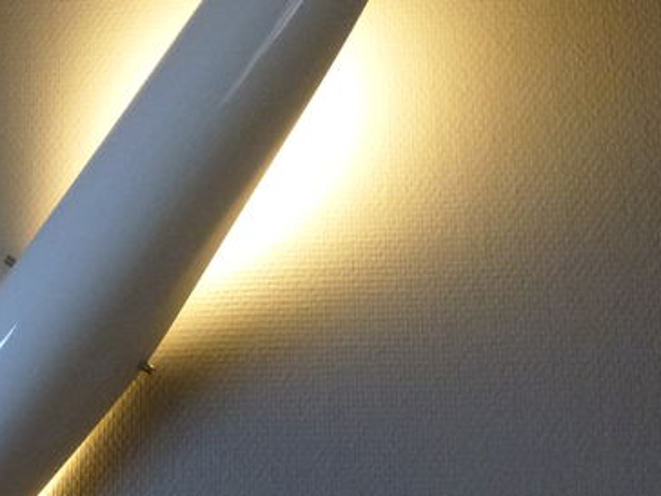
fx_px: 1260
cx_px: 145
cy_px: 245
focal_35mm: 66
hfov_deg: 28.8
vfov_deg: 22.3
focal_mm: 4.3
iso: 400
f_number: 3.3
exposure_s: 1/60
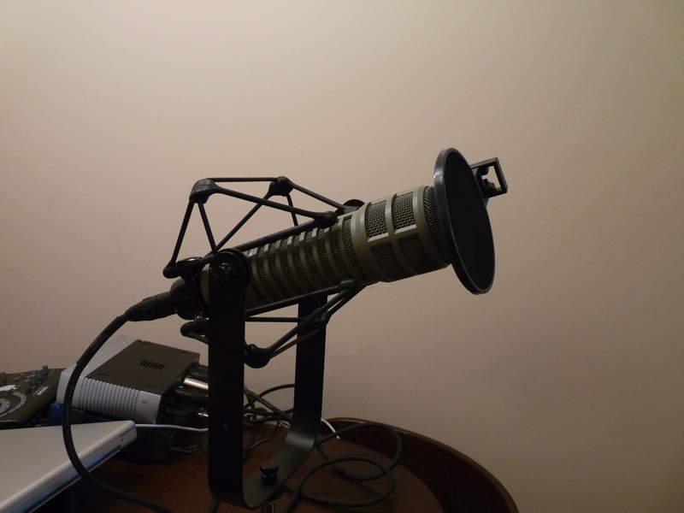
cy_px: 256
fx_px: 613
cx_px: 342
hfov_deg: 58.4
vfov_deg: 45.4
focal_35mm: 31
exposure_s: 1/30
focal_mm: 5.4
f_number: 3
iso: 320
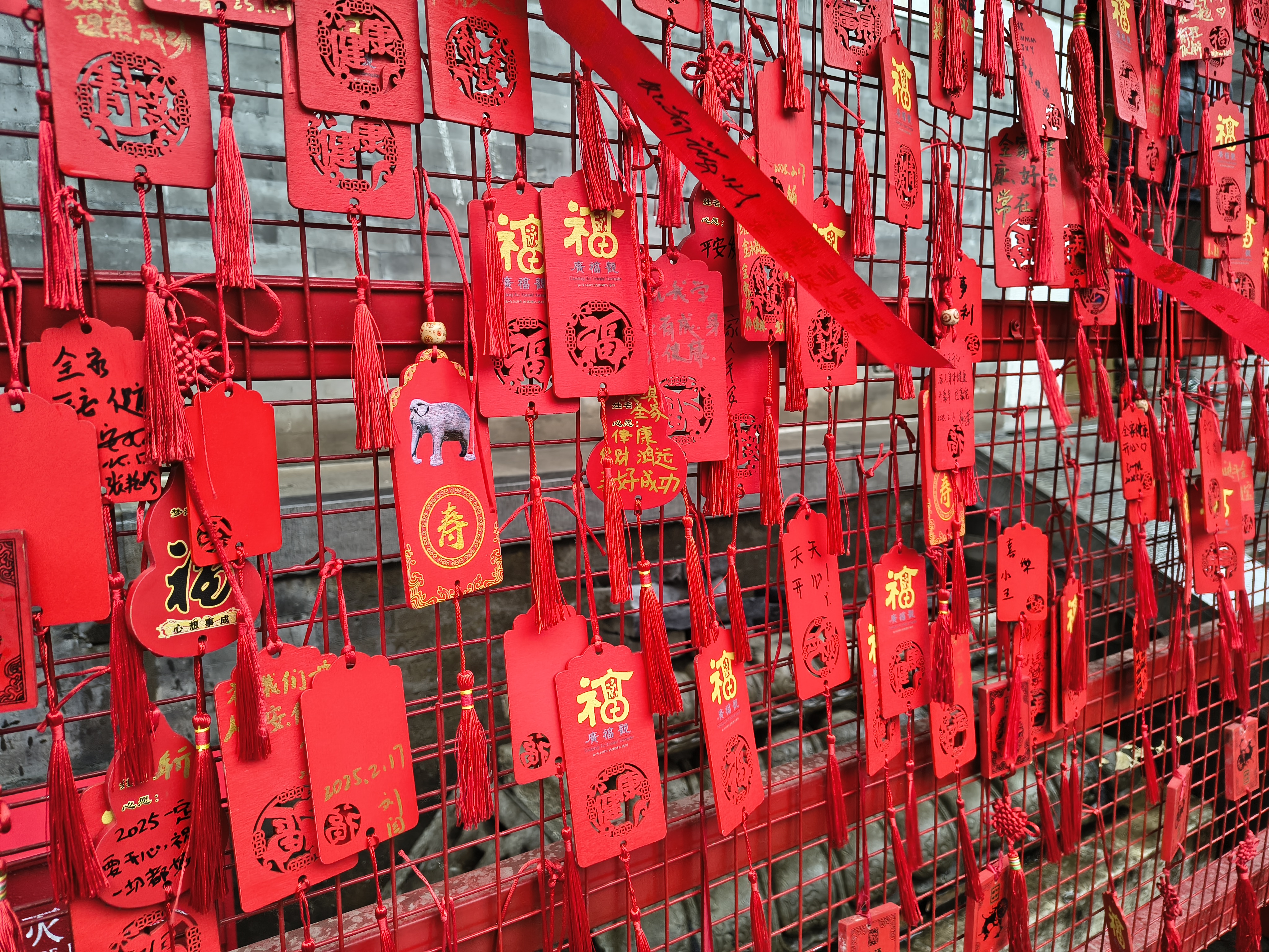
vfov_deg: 58.9
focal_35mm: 23
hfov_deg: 73.9
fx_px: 843
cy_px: 476
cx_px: 634
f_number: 1.8
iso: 128
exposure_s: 1/100
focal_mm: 5.56
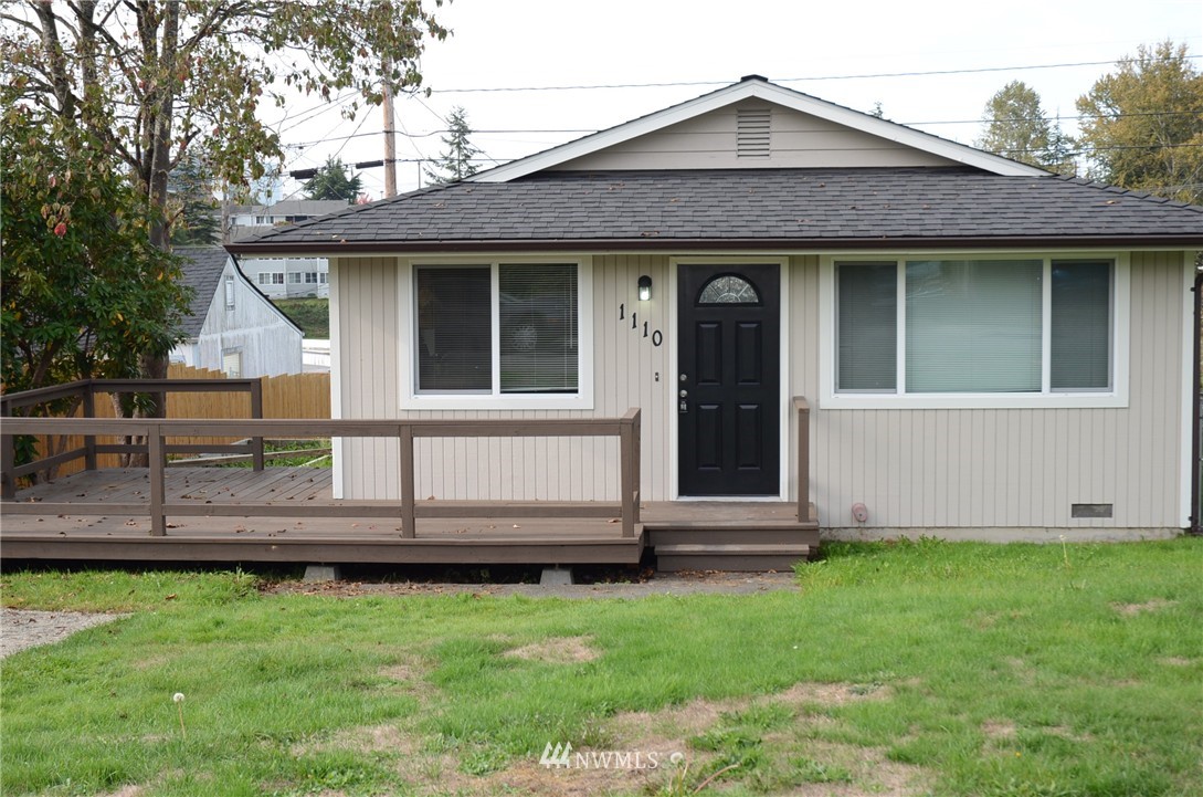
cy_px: 398
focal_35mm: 57
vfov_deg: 23.7
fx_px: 1901
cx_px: 602
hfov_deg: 35.1
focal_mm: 38
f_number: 5.6
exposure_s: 1/250
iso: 200
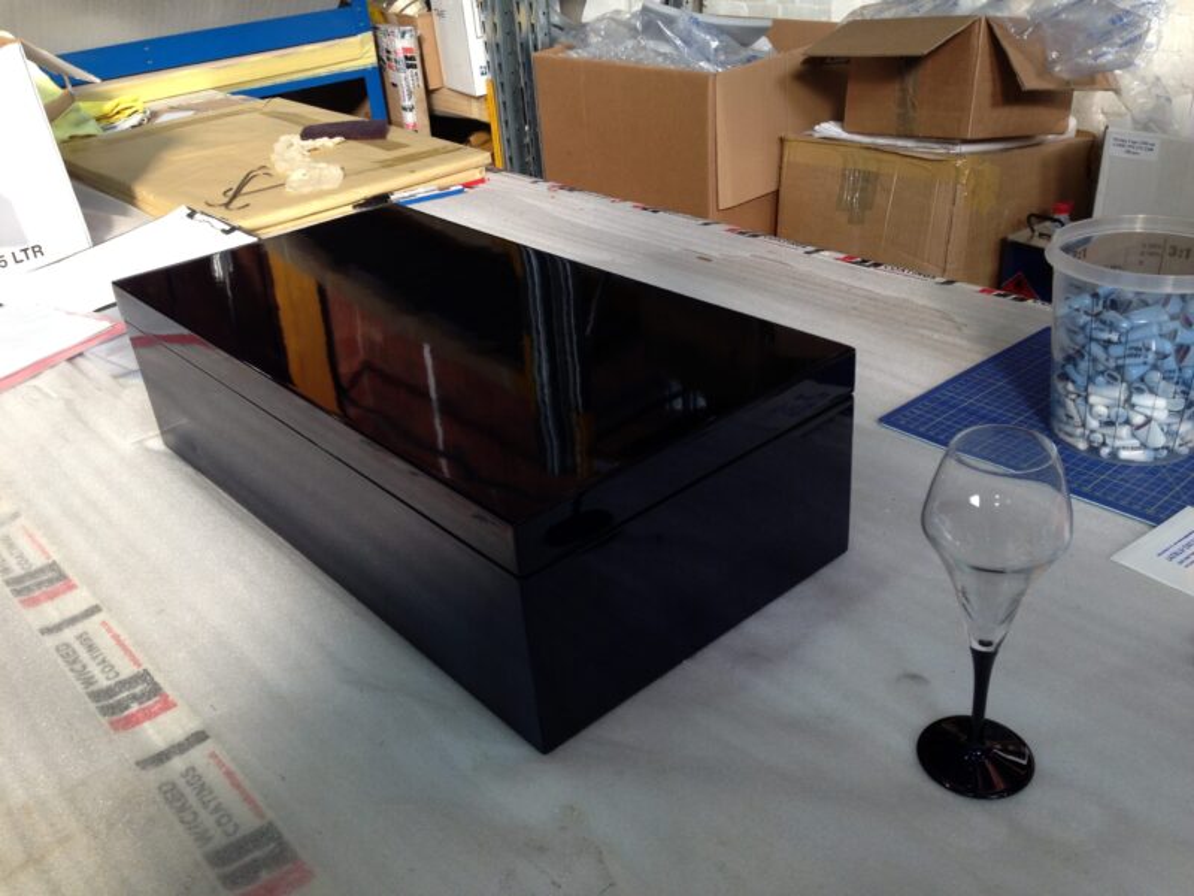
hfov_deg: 55.4
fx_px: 1138
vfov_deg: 42.9
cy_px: 448
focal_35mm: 33
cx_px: 597
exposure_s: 1/100
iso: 64
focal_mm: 4.13
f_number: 2.4
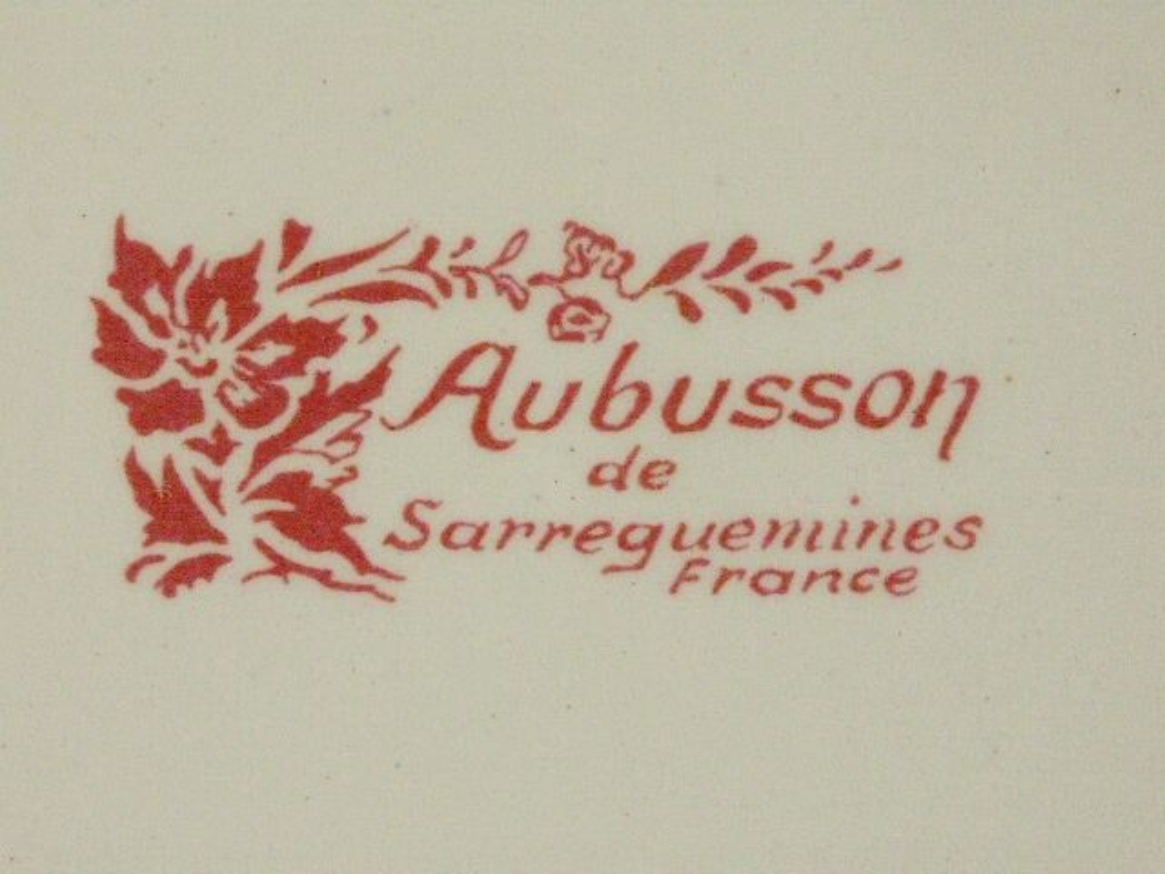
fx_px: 6731
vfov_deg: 7.4
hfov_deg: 9.9
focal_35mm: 200
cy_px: 437
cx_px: 582
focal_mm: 50.69
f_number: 7.1
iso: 400
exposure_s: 1/400
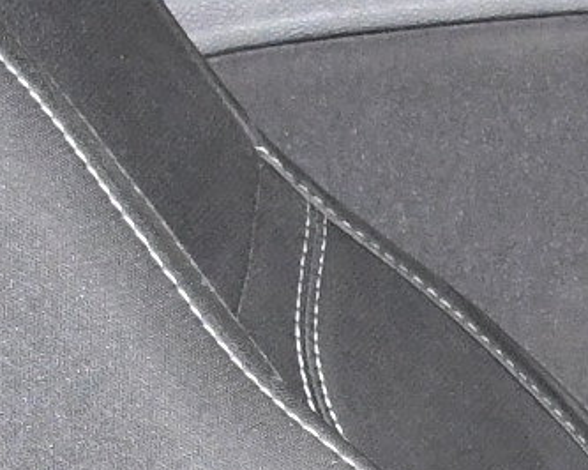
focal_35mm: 314
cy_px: 931
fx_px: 5461
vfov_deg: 4.8
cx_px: 1413
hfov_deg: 5.9
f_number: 5.6
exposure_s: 1/60
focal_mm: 27
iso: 1600
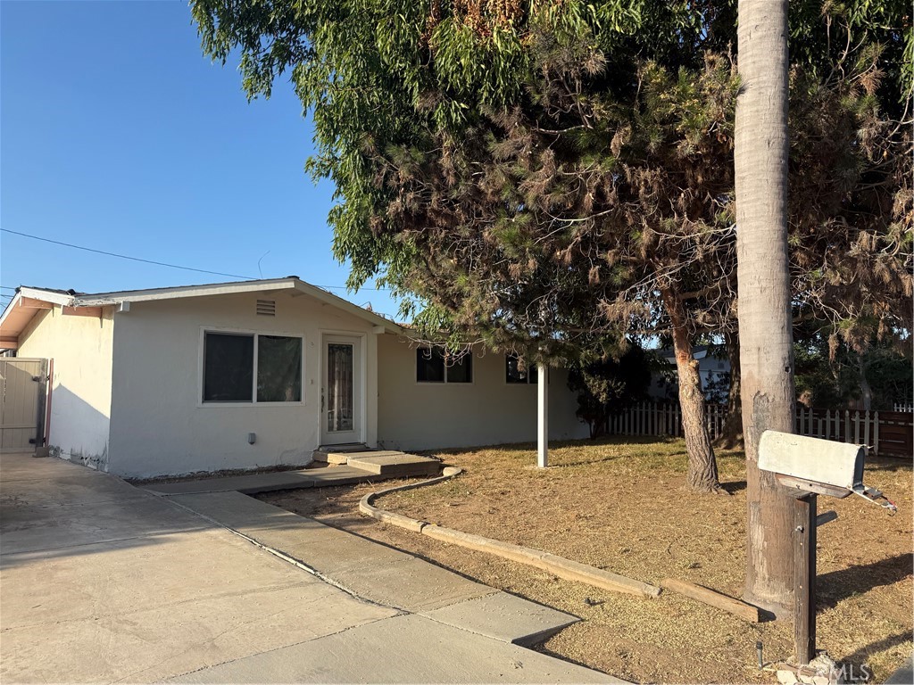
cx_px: 457
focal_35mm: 24
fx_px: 634
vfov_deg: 56.8
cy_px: 342
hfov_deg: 71.6
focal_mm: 6.76
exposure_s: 1/2445
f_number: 1.78
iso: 80
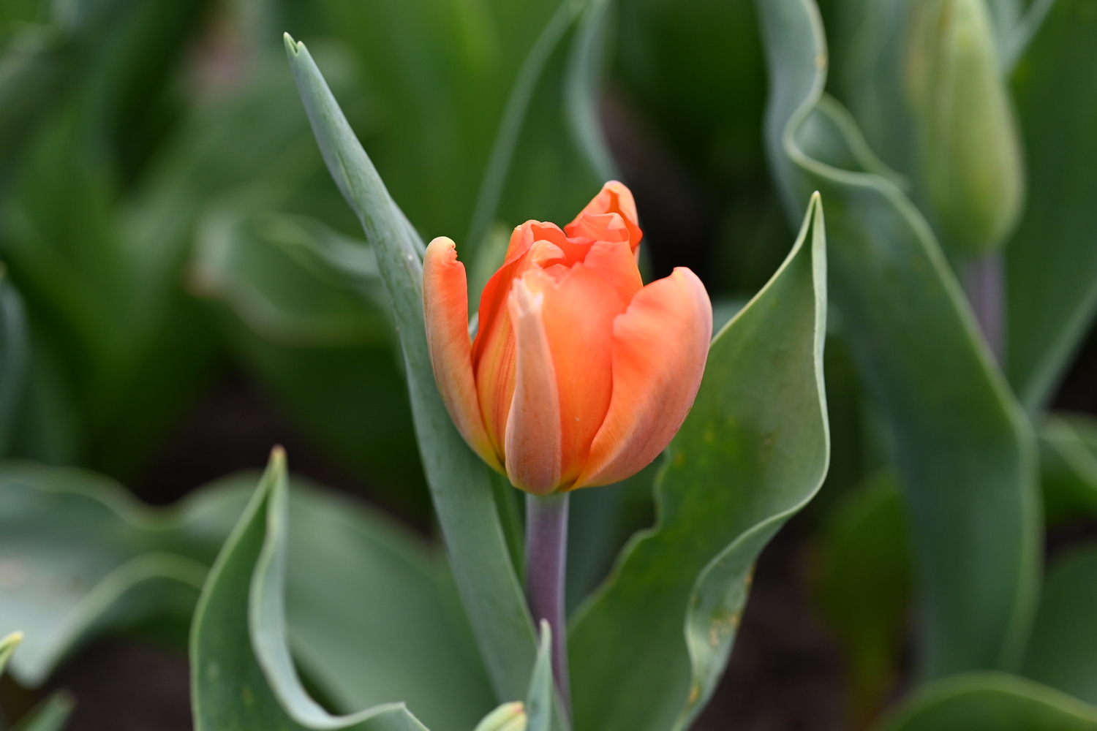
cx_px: 548
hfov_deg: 39.6
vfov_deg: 27.0
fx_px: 1523
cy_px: 366
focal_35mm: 50
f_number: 4.5
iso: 640
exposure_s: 1/2000
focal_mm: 50
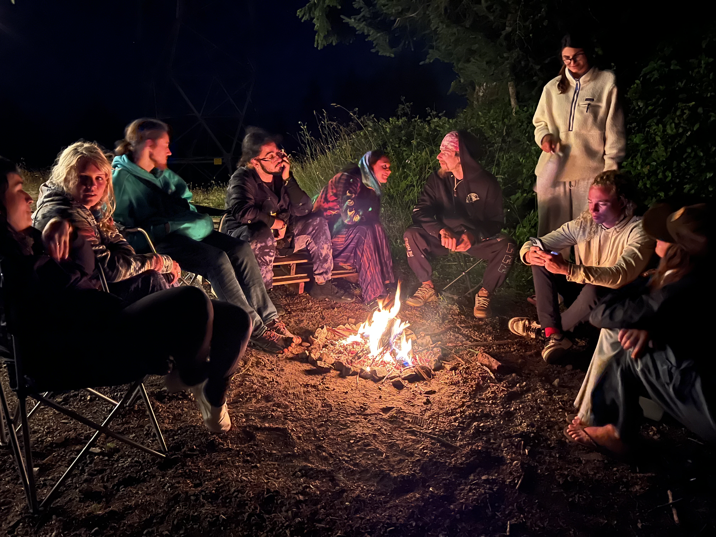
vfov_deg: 53.1
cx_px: 358
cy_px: 268
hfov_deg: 67.3
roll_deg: +2.7
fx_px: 538
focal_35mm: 26
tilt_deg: -15.2
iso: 2500
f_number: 1.5
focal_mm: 5.7
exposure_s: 1/9
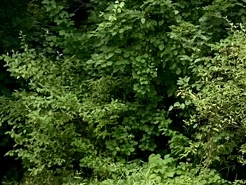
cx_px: 308
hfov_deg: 12.3
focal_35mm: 156
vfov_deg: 9.5
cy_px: 102
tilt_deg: +5.6
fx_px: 1109
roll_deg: -0.8
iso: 100
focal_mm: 4.25
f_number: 1.8
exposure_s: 1/87
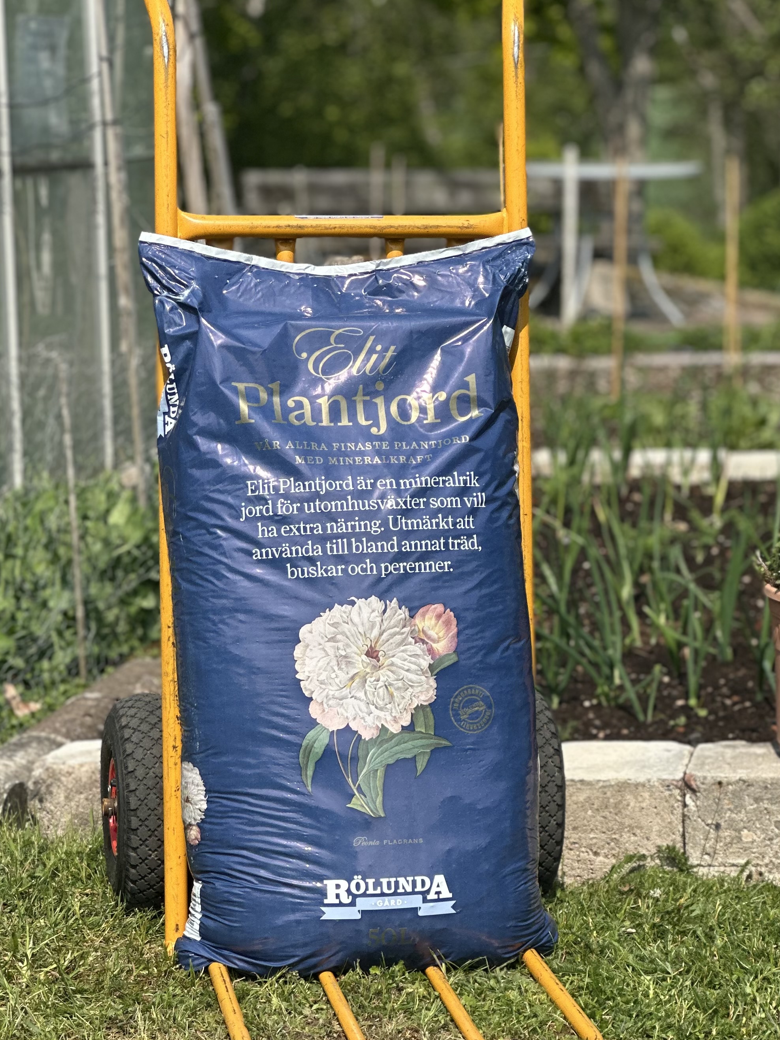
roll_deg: +0.7
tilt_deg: -6.3
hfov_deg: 12.6
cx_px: 382
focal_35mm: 118
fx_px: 3545
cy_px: 555
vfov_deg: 16.7
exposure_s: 1/622
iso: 32
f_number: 2.8
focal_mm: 9
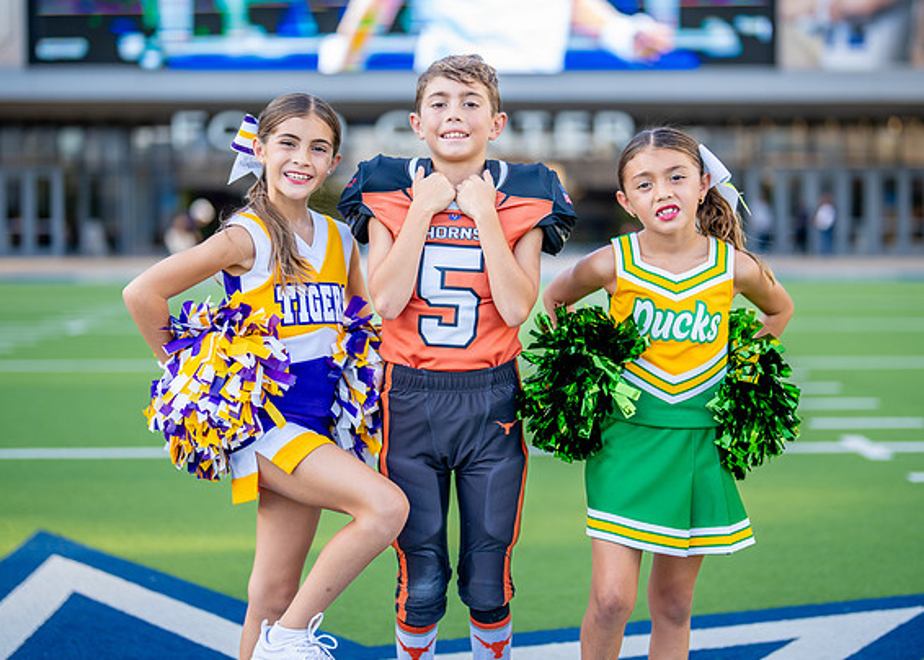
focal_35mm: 63
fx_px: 1653
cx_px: 484
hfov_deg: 31.2
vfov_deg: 22.6
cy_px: 299
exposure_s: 1/2000
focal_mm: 50
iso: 200
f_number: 1.2
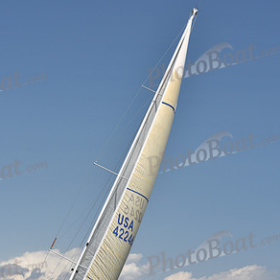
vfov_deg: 12.0
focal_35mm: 145
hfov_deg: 12.0
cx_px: 97
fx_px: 1327
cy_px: 215
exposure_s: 1/1000
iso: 250
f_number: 5.6
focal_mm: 86
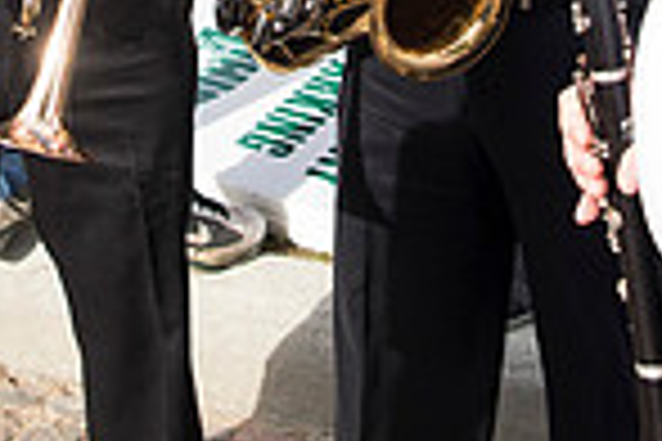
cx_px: 297
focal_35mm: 95
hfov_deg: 21.5
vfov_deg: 13.1
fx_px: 1747
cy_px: -326
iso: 250
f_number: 4.5
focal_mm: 24
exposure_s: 1/800
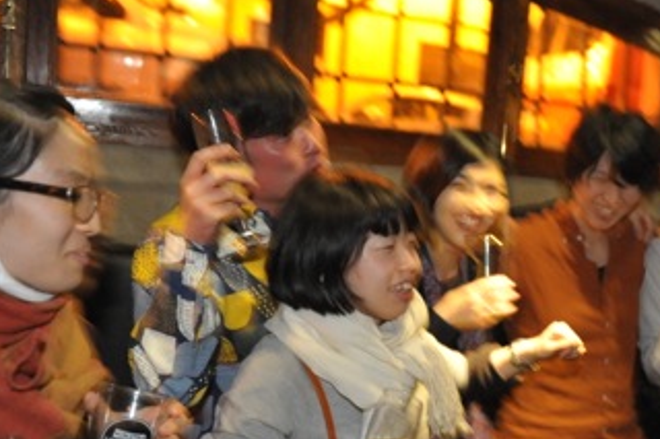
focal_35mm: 48
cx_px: 559
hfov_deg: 39.0
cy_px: 303
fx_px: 880
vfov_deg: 27.8
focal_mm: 24
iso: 5000
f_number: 2.8
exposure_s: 1/30
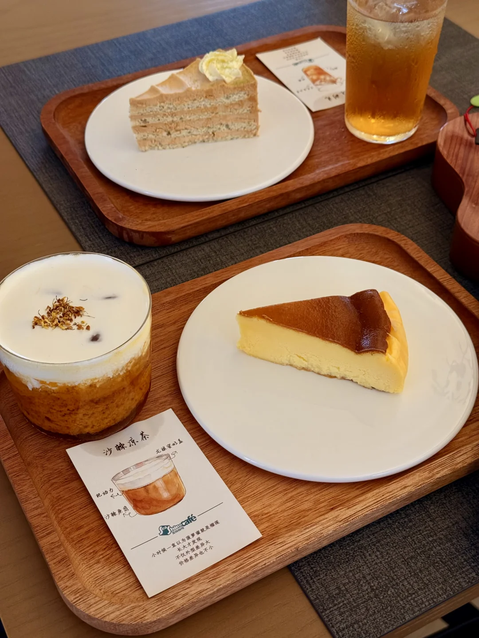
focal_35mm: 48
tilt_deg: -45.7
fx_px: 886
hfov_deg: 30.3
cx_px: 240
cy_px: 319
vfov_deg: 39.7
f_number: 1.78
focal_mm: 6.76
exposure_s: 1/100
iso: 80
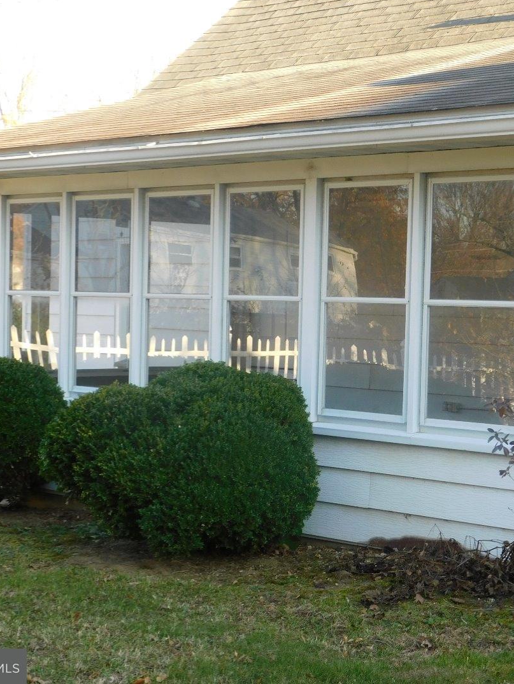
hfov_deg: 18.6
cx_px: 374
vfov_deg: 24.7
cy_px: 341
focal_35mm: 79
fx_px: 1563
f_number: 4
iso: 125
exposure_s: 1/100
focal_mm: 10.4
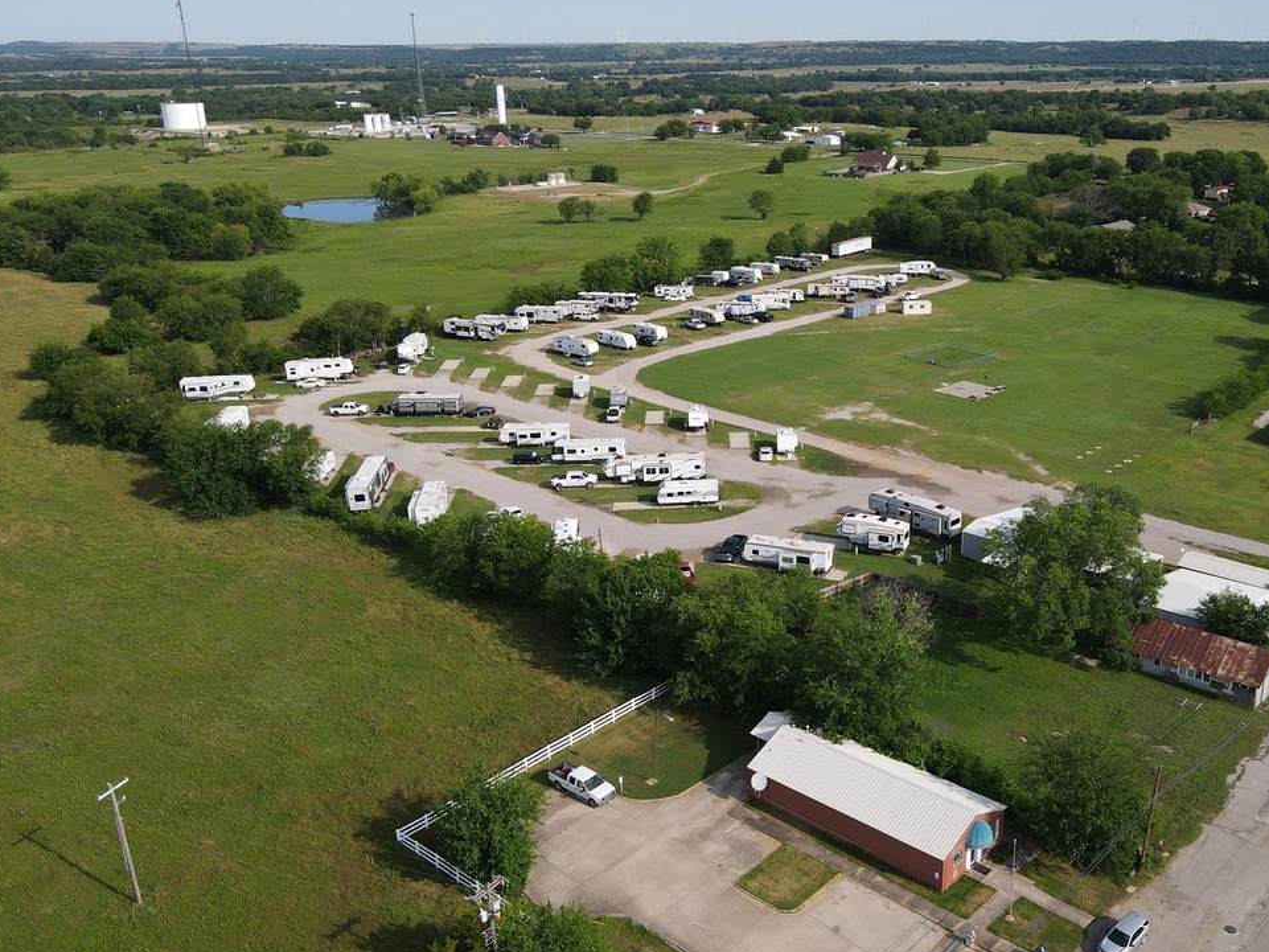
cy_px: 513
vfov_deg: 44.1
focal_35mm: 32
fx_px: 1173
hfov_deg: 55.9
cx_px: 816
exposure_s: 1/640
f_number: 2.8
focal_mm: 4.5
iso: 100
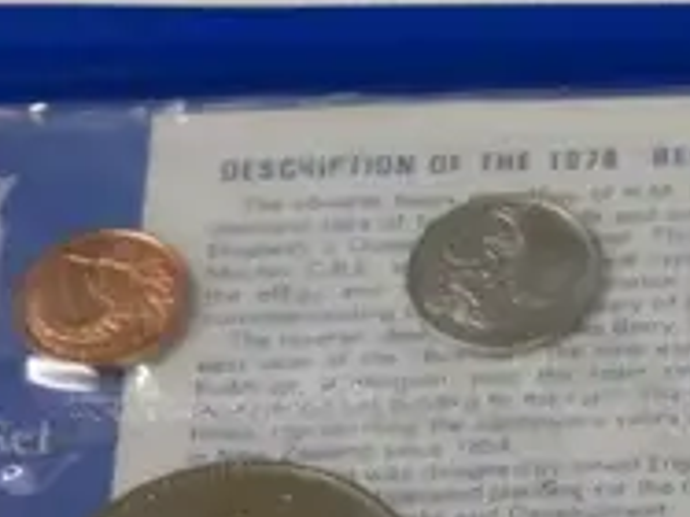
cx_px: 1221
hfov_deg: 7.1
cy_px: -22
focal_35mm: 274
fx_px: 5458
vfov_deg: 5.4
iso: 3200
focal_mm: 25
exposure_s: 1/160
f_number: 5
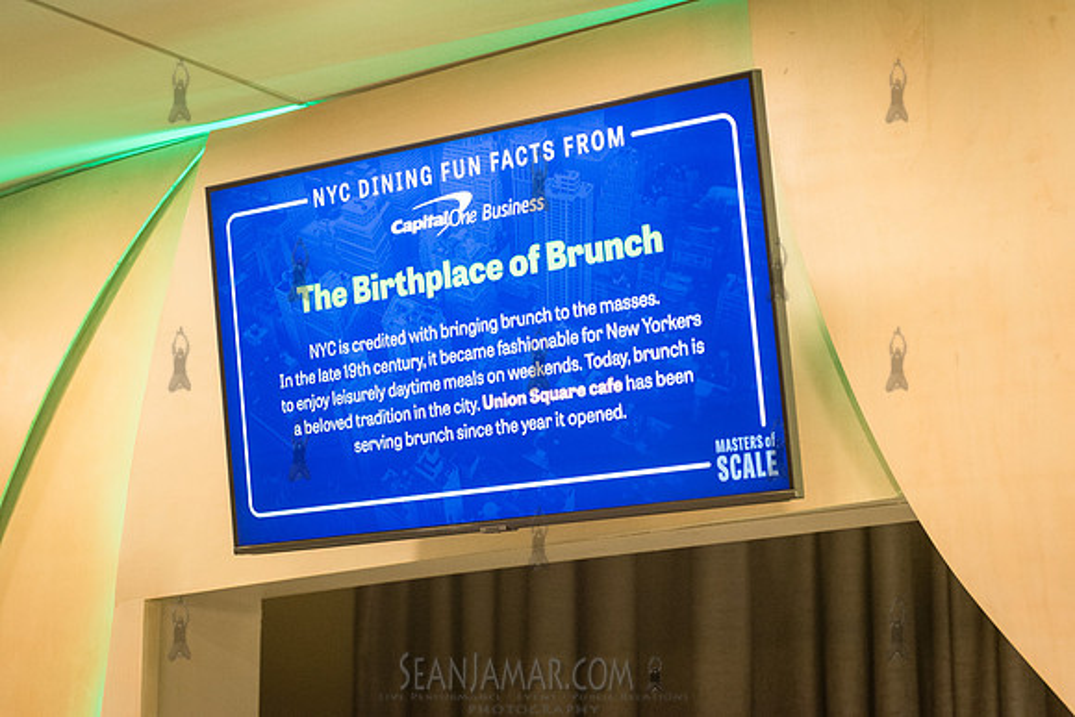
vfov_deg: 17.1
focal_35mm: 80
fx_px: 2389
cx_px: 538
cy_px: 358
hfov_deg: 25.4
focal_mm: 80
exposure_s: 1/125
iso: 6400
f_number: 3.5
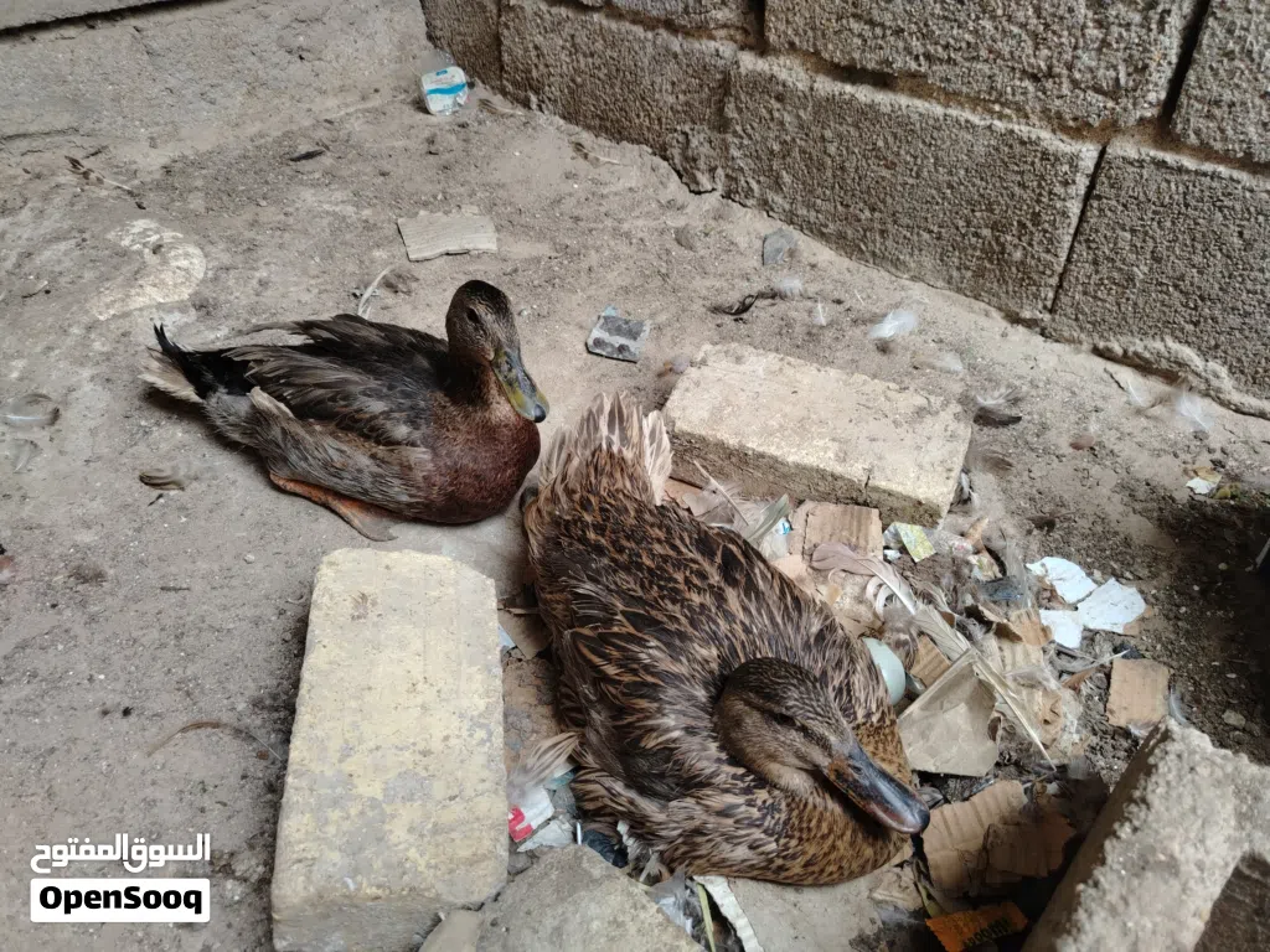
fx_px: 881
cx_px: 635
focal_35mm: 24
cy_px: 476
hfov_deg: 71.6
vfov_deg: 56.8
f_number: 1.75
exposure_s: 1/100
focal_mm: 5.25
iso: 353
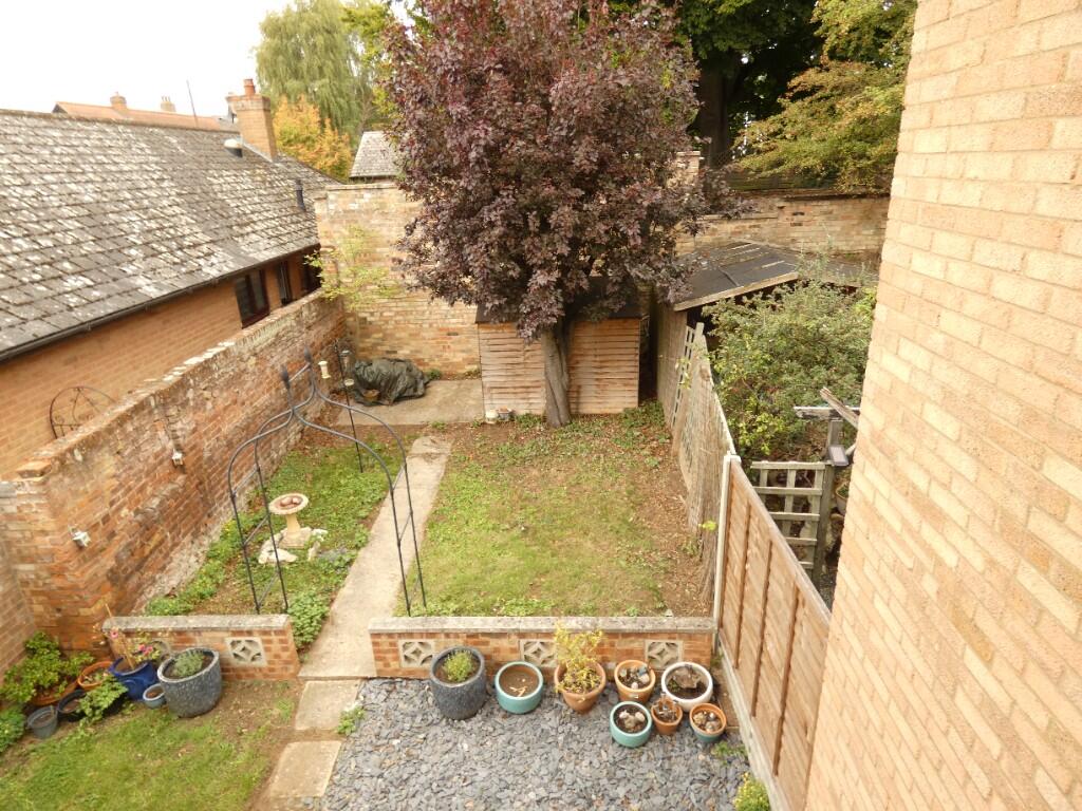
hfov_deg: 81.7
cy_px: 406
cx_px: 541
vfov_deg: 66.0
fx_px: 625
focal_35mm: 20
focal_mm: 3.6
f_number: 2.8
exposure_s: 1/100
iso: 80
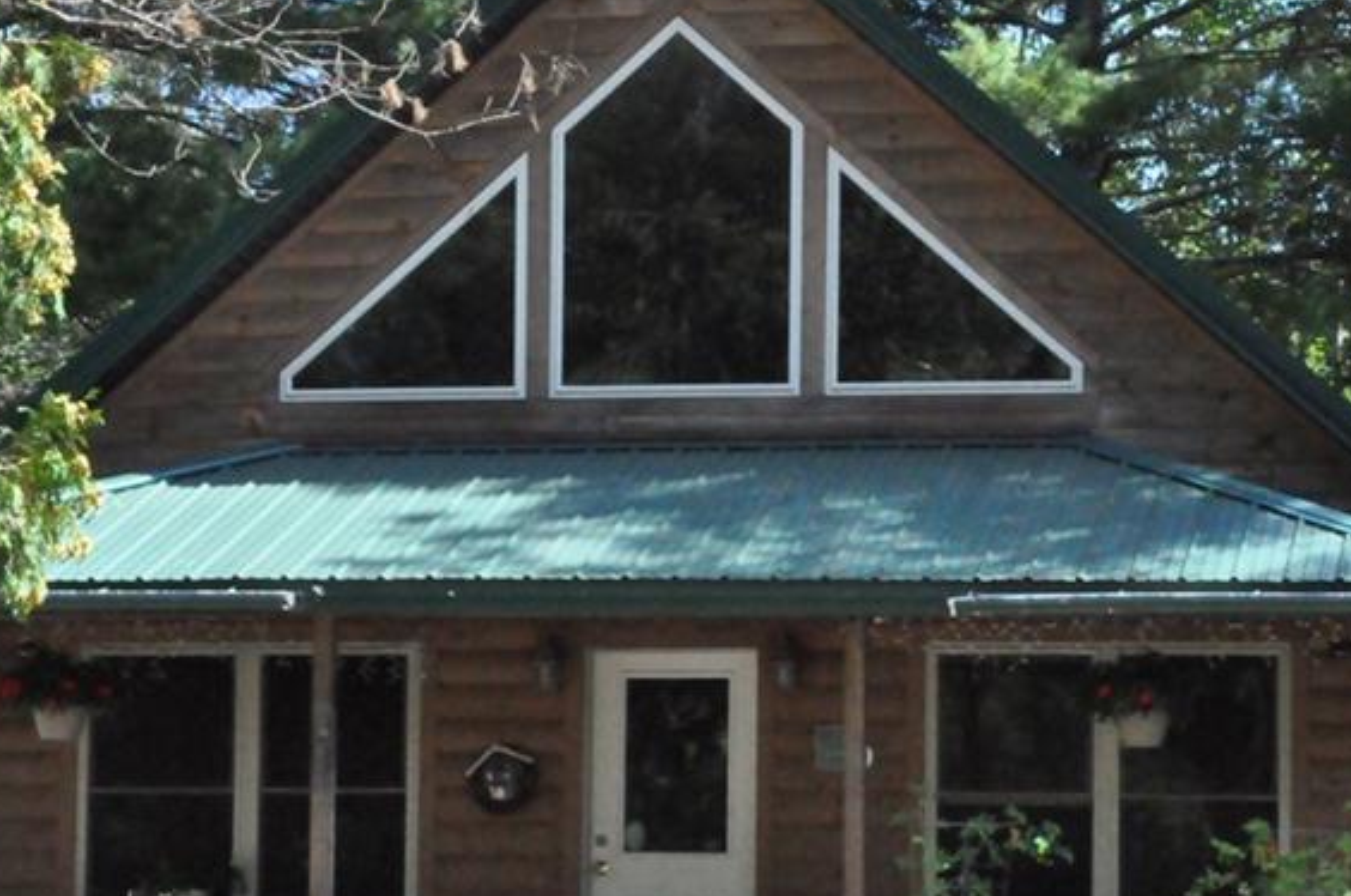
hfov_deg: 18.8
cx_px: 807
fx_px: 4084
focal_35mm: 109
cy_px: 667
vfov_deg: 12.5
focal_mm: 40
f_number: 22
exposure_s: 1/500
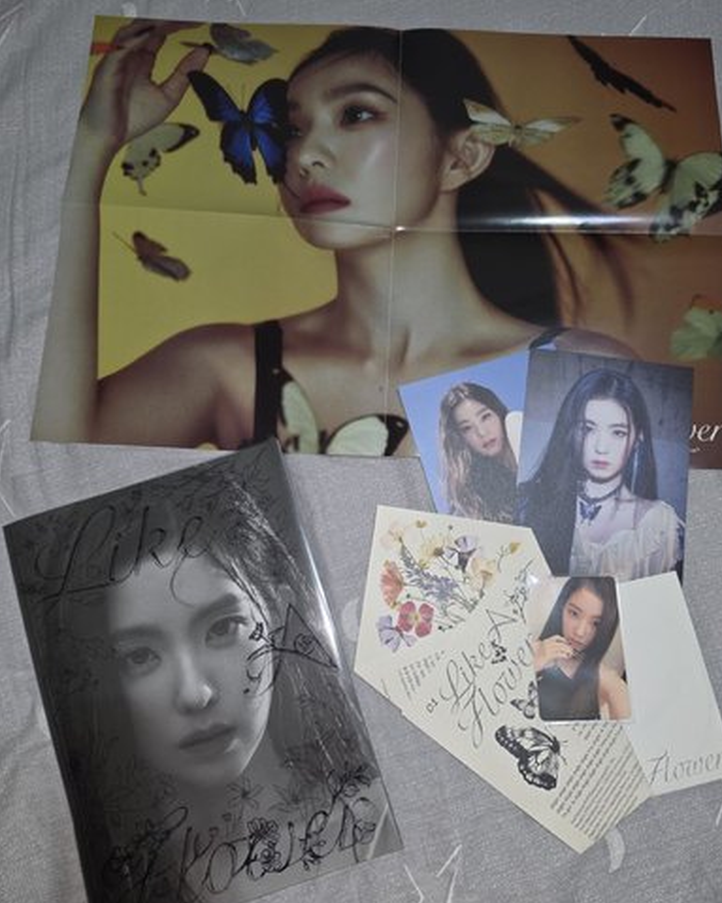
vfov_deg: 68.1
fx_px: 668
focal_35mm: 25
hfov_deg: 56.8
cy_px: 457
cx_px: 375
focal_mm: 6.5
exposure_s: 1/24
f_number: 1.4
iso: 1000
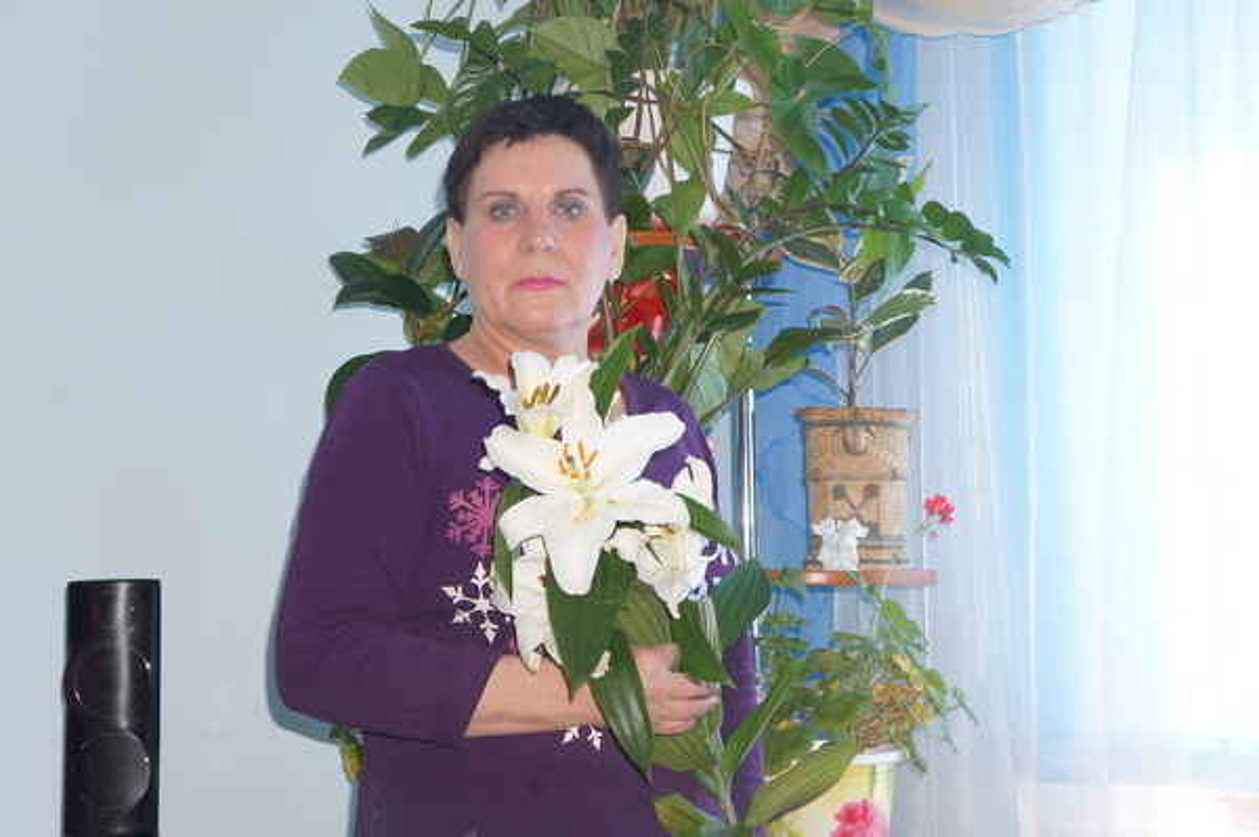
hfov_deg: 29.3
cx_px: 630
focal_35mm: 69
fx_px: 2411
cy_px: 418
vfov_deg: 19.7
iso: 500
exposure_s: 1/160
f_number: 5
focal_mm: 46
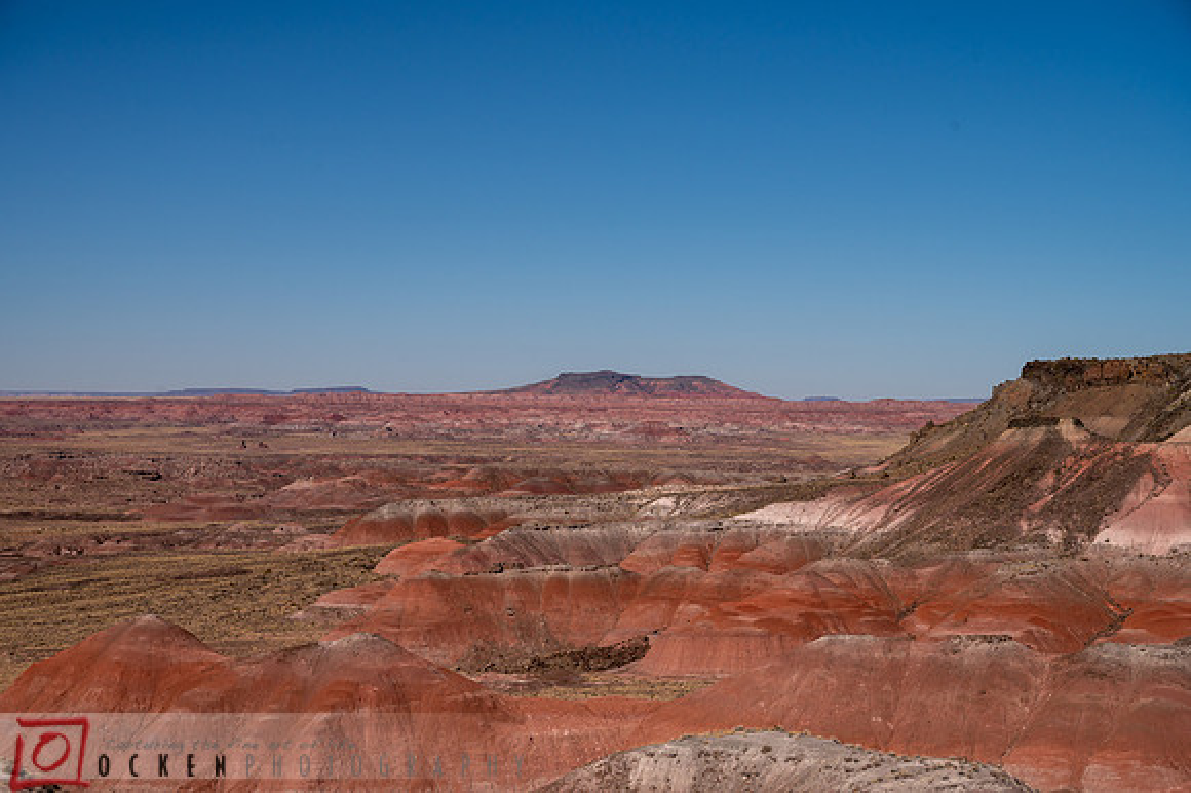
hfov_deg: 29.3
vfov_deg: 19.7
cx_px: 596
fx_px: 2281
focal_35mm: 69
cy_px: 396
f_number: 8
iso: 200
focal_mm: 69
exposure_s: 1/1600
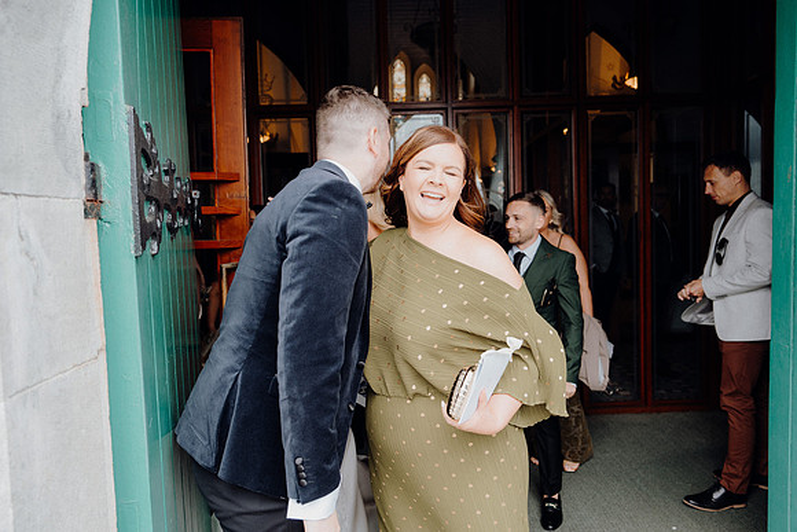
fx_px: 576
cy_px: 266
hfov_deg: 69.4
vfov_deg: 49.6
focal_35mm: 26
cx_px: 398
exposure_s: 1/200
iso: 320
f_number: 3.5
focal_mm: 26
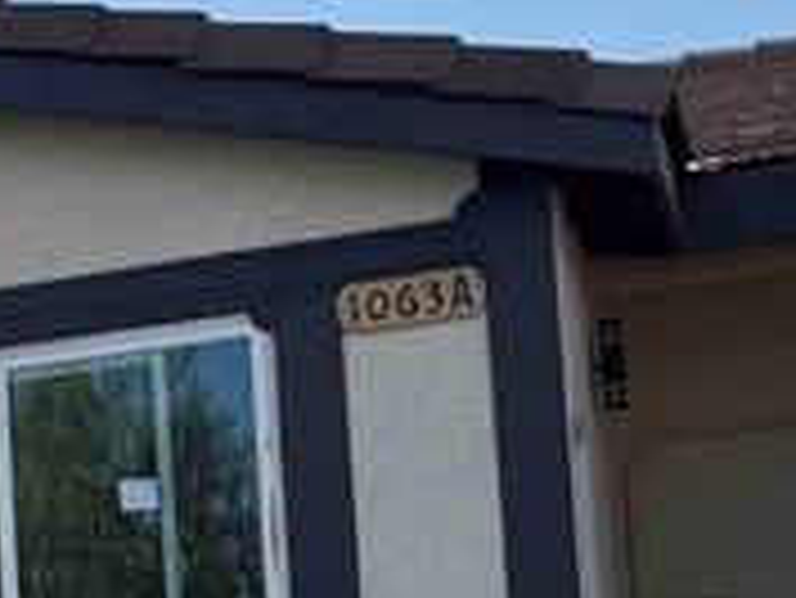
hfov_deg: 11.8
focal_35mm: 139
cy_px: 859
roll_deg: +3.5
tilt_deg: +2.2
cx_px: -1061
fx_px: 3198
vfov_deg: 10.4
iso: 100
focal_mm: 6.76
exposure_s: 1/3584
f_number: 1.78
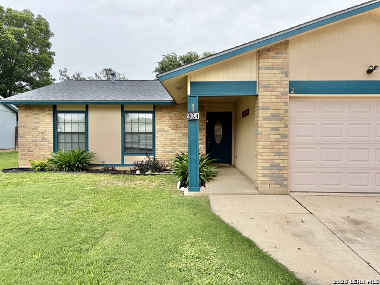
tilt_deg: -1.1
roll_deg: -0.3
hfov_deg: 67.3
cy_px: 142
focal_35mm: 26
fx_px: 285
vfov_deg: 53.1
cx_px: 190
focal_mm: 5.96
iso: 50
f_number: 1.6
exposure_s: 1/1751
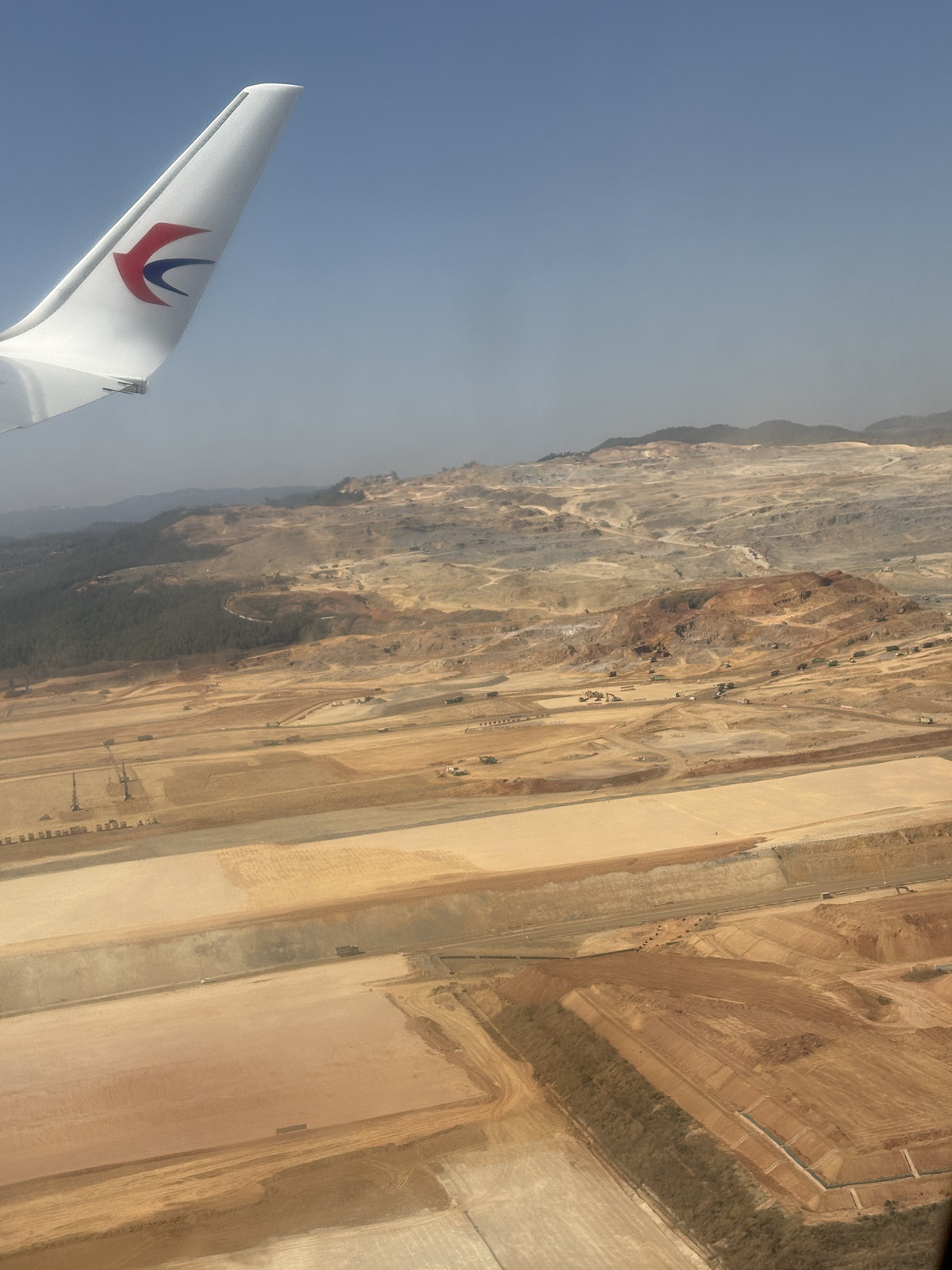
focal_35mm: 52
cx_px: 476
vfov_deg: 36.8
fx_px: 1907
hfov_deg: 28.0
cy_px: 635
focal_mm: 5.96
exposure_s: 1/3279
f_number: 1.6
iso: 32
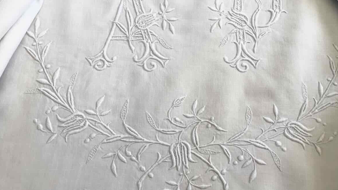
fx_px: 260
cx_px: 167
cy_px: 79
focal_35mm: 29
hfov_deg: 66.1
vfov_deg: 40.0
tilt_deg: -75.0
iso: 32
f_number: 1.6
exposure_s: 1/173
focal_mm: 4.2
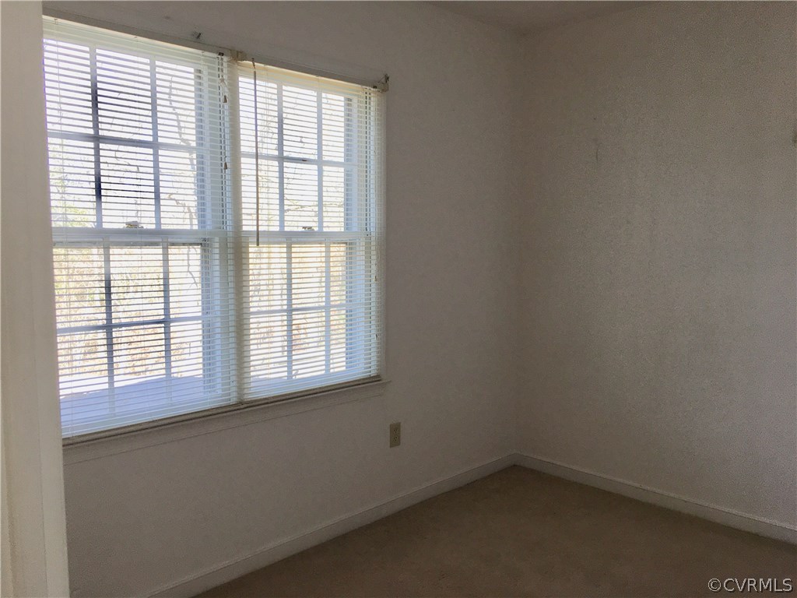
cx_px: 398
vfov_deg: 48.2
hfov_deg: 61.7
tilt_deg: -5.4
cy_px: 299
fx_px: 668
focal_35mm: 29
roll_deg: -0.2
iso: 32
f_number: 2.2
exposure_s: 1/120
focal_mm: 4.15
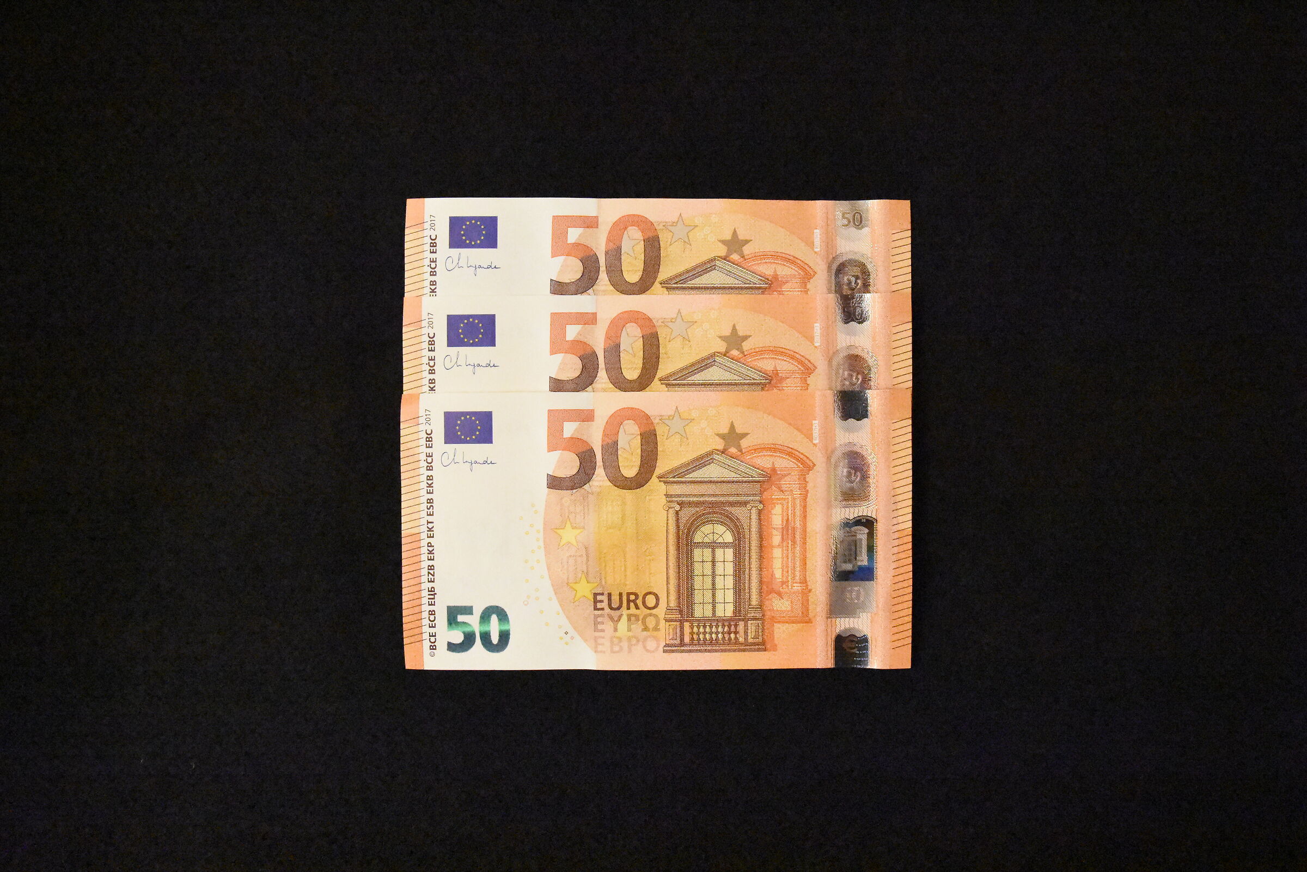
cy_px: 436
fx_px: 1307
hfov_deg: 53.1
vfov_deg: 36.9
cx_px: 654
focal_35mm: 36
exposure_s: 1/60
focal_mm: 24
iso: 25600
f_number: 8
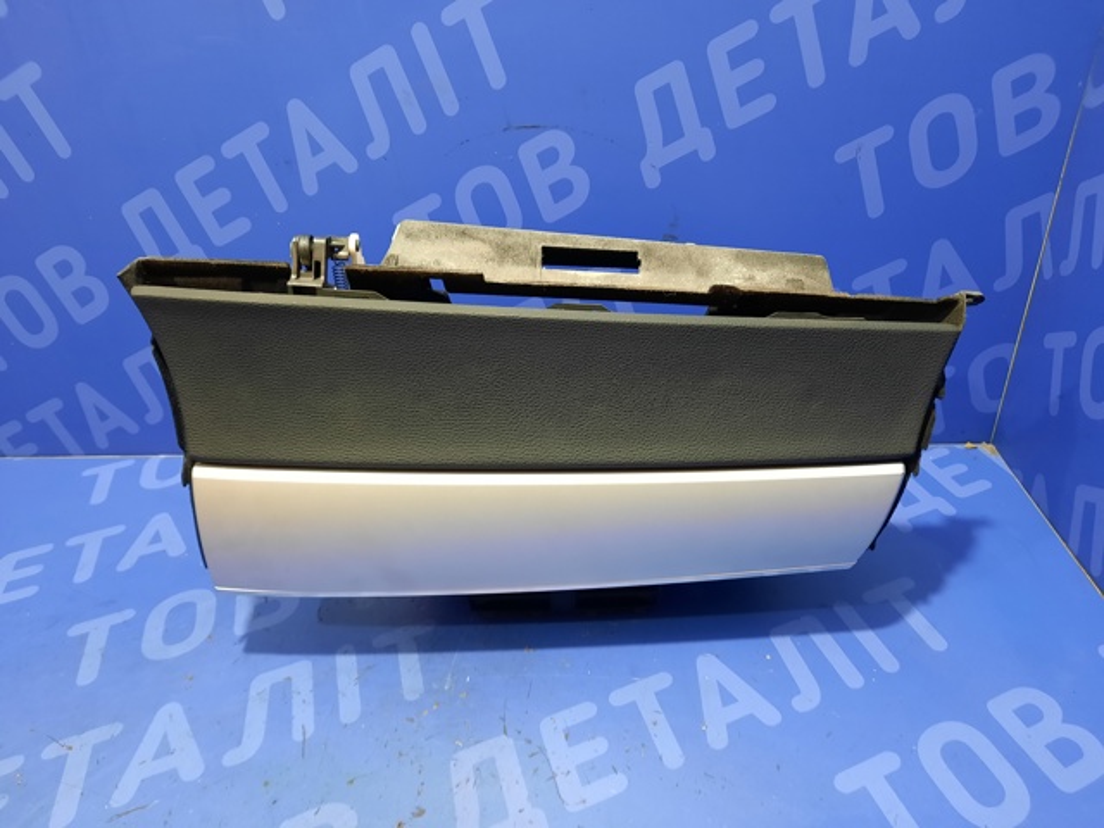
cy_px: 414
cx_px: 552
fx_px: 797
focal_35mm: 25
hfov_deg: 69.4
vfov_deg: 54.9
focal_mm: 4.6
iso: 500
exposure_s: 1/25
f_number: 2
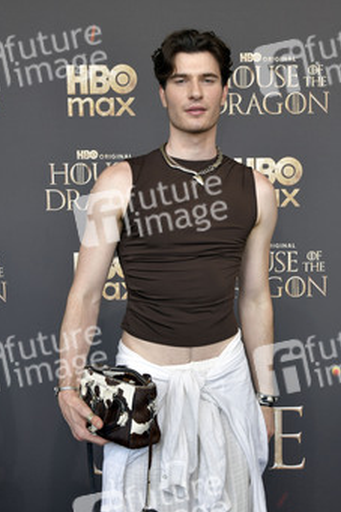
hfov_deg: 32.6
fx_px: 583
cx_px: 194
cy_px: 287
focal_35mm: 41
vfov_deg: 47.3
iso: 400
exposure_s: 1/250
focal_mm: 35
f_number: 6.3
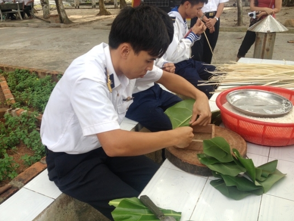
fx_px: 297
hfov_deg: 52.6
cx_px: 147
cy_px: 110
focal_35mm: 35
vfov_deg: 40.7
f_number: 2.4
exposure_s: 1/163
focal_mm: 4.28
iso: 50
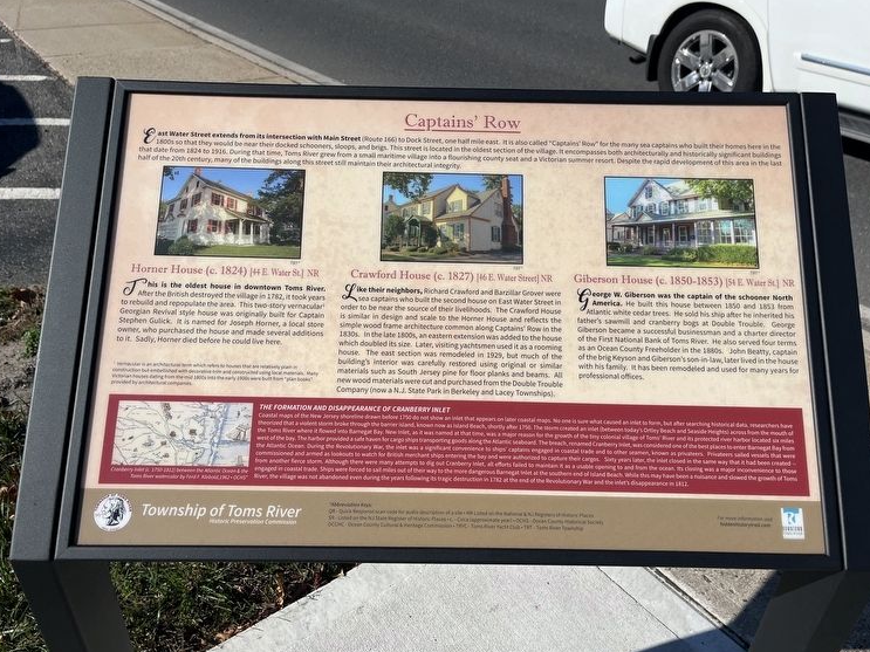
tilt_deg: -34.6
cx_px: 437
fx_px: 704
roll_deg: -0.9
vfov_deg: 49.7
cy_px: 325
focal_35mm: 28
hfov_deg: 63.5
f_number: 1.6
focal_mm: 5.1
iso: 50
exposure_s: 1/5556
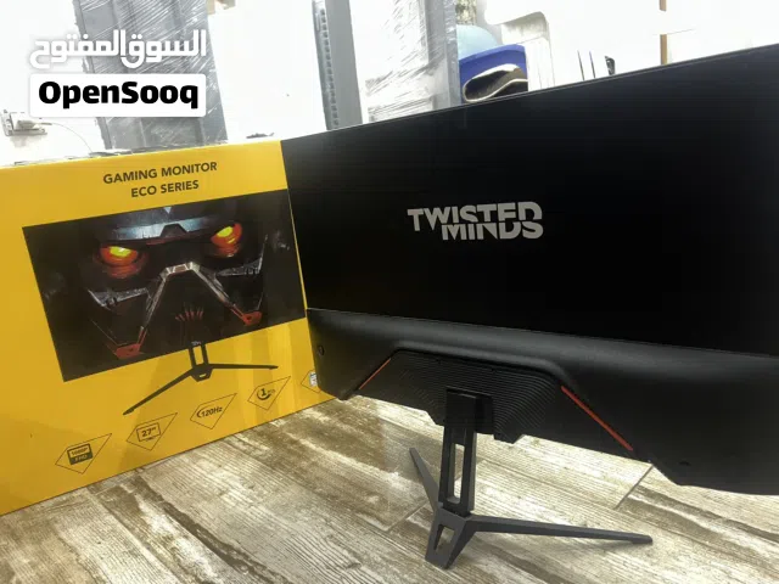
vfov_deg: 53.1
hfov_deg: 67.3
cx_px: 390
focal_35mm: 26
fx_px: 585
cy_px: 292
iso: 500
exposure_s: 1/25
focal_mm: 5.7
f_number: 1.5
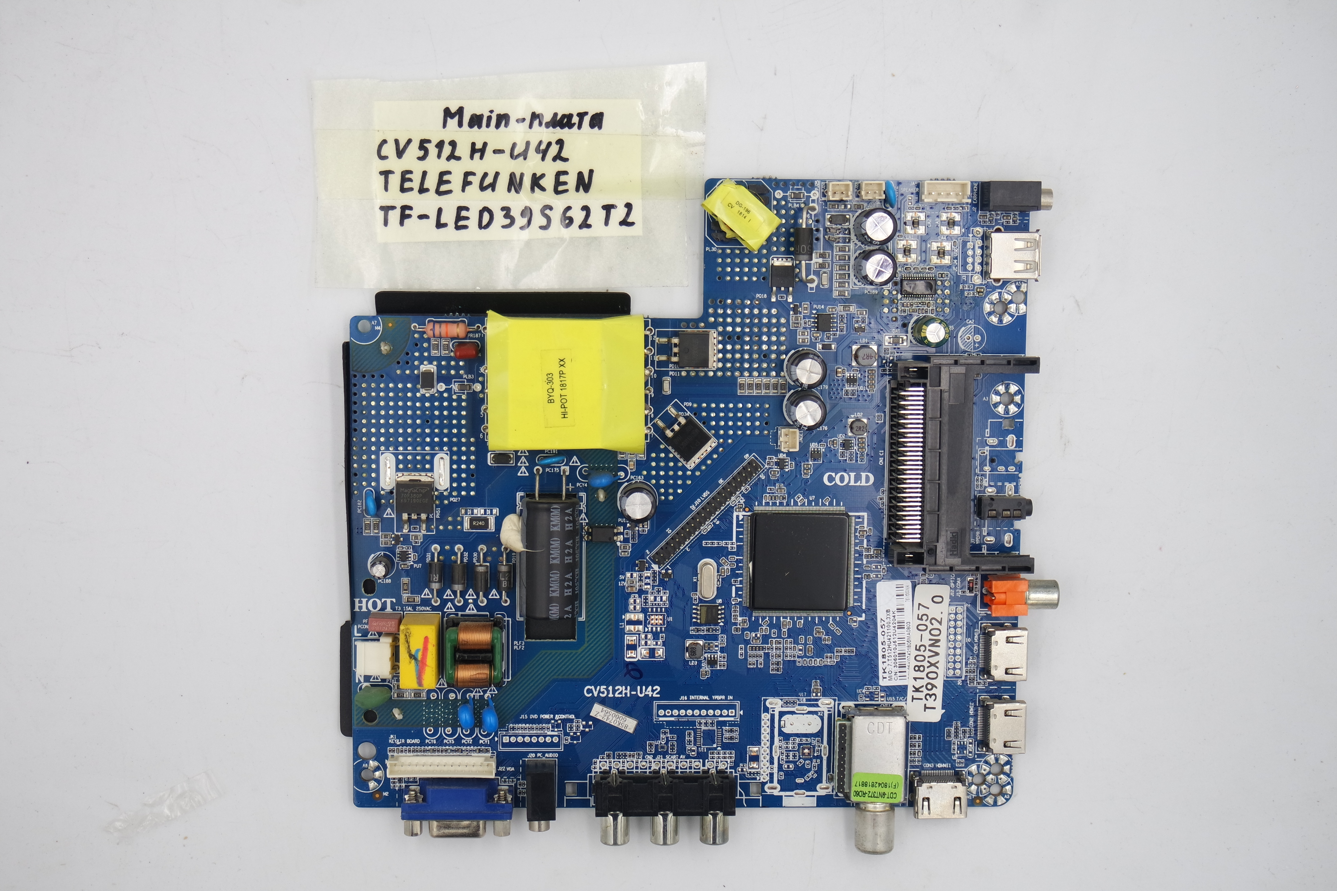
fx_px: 1783
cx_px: 668
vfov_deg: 28.1
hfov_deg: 41.1
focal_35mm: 48
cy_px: 446
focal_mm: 18
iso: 160
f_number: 4.5
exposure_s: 1/125
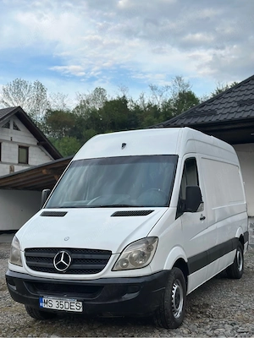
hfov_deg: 30.3
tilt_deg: +5.8
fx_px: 470
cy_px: 169
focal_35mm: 48
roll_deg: +0.1
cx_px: 127
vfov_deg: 39.7
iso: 80
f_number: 1.78
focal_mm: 6.86
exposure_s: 1/1323
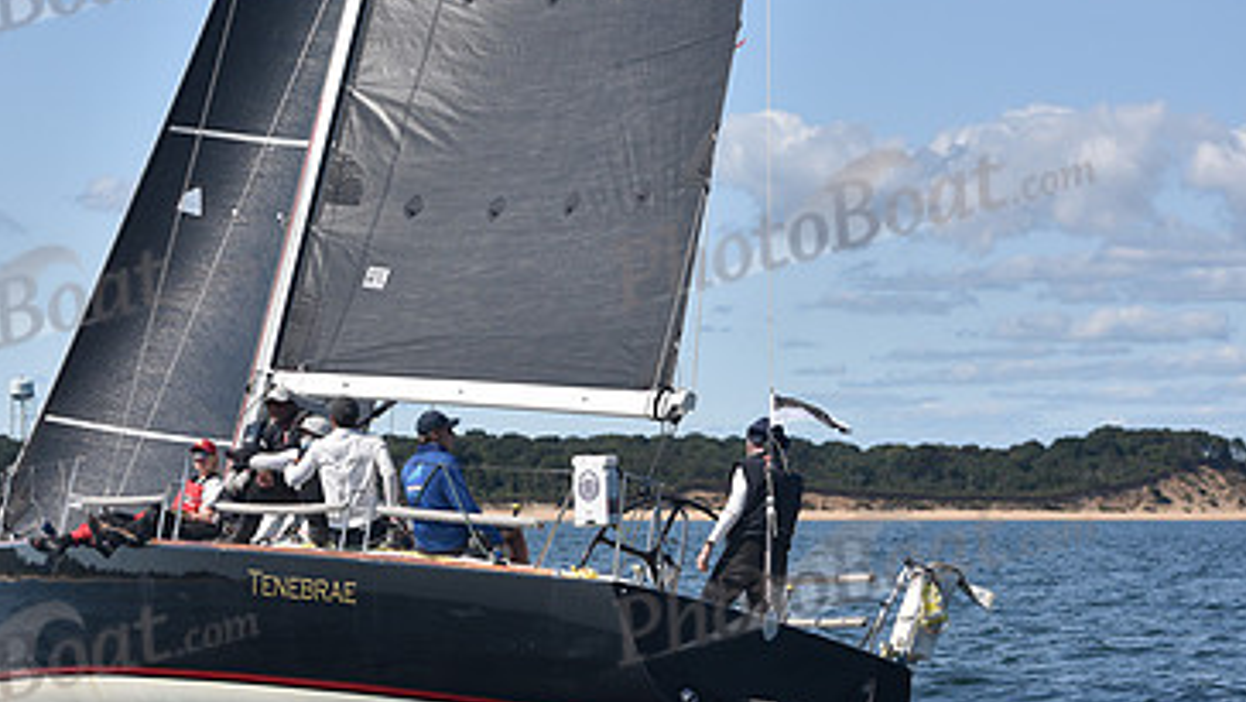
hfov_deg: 18.3
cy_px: 447
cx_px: 438
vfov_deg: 10.4
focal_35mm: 117
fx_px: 3867
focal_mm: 70
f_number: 4
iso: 250
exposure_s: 1/2000
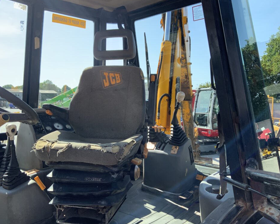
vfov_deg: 47.1
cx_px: 132
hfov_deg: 57.1
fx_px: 257
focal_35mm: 31
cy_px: 113
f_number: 1.8
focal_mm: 3
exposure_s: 1/657
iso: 16
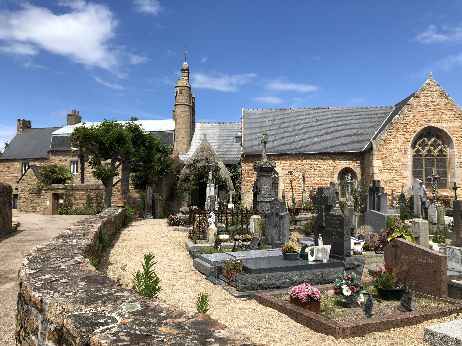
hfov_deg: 63.4
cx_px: 231
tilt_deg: +3.4
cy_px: 173
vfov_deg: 49.7
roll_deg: +1.5
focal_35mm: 28
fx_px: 374
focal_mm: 4
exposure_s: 1/2404
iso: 20
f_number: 1.8
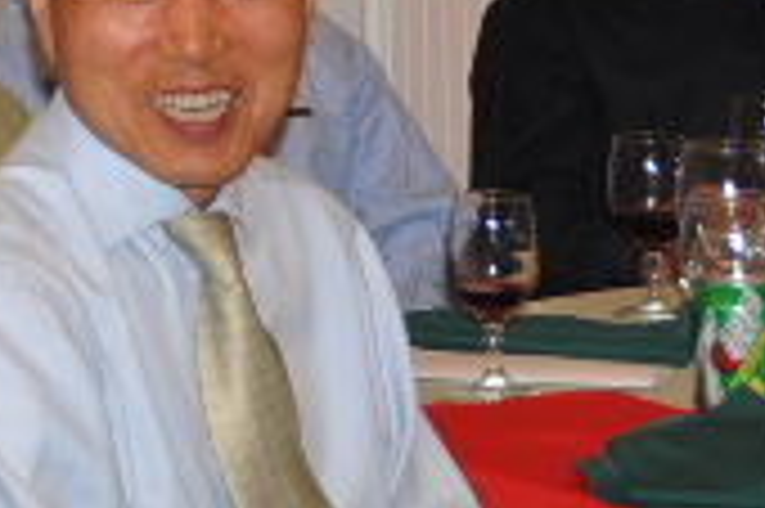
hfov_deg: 7.8
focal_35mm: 247
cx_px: -1008
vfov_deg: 5.5
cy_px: -270
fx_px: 5251
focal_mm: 35
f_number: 4.2
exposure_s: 1/60
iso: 200
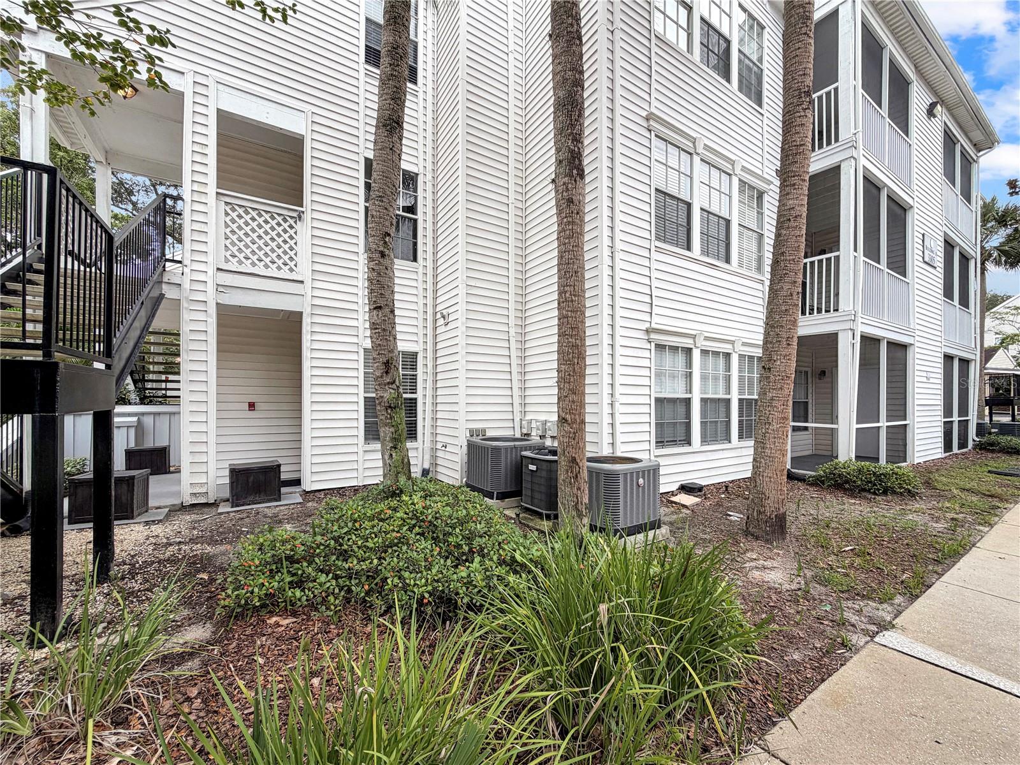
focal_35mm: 14
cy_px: 382
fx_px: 413
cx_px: 510
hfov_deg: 102.1
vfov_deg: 85.7
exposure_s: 1/502
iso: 50
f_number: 2.2
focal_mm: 2.22
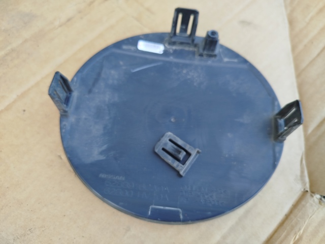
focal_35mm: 24
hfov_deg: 71.6
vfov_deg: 56.8
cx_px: 162
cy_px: 122
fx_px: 225
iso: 50
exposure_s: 1/50
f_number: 1.7
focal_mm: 5.31
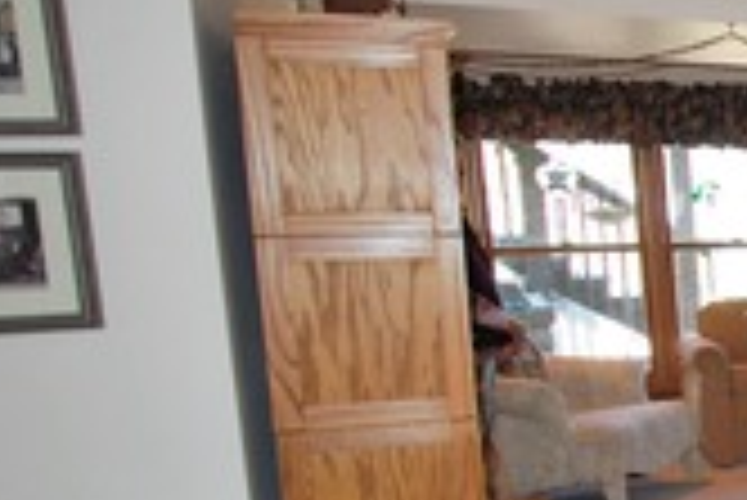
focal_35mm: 58
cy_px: 347
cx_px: 1368
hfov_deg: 21.4
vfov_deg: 23.3
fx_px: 1205
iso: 400
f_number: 4
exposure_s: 1/60
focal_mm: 10
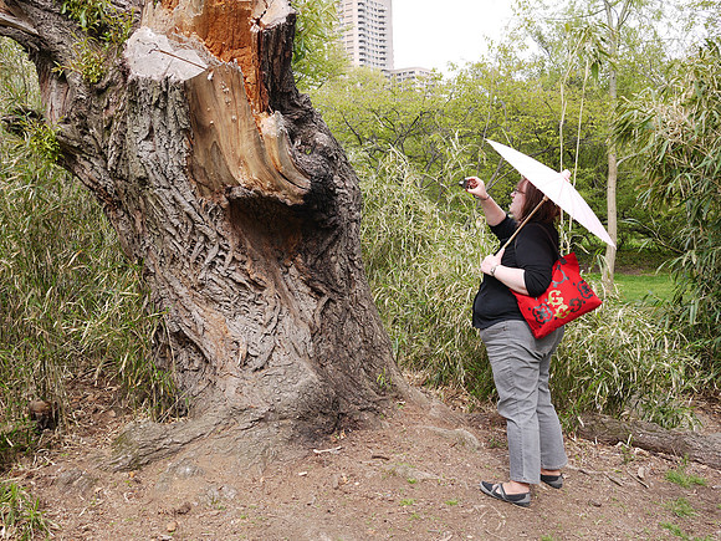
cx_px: 360
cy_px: 270
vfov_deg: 36.0
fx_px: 833
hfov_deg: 46.8
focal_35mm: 40
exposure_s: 1/200
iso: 100
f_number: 4.5
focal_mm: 20
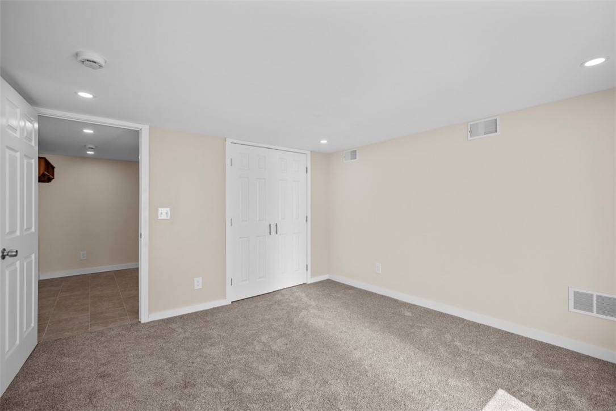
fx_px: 274
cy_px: 206
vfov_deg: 73.8
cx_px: 308
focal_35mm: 16
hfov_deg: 96.7
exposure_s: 1/40
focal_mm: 16
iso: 400
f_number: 4
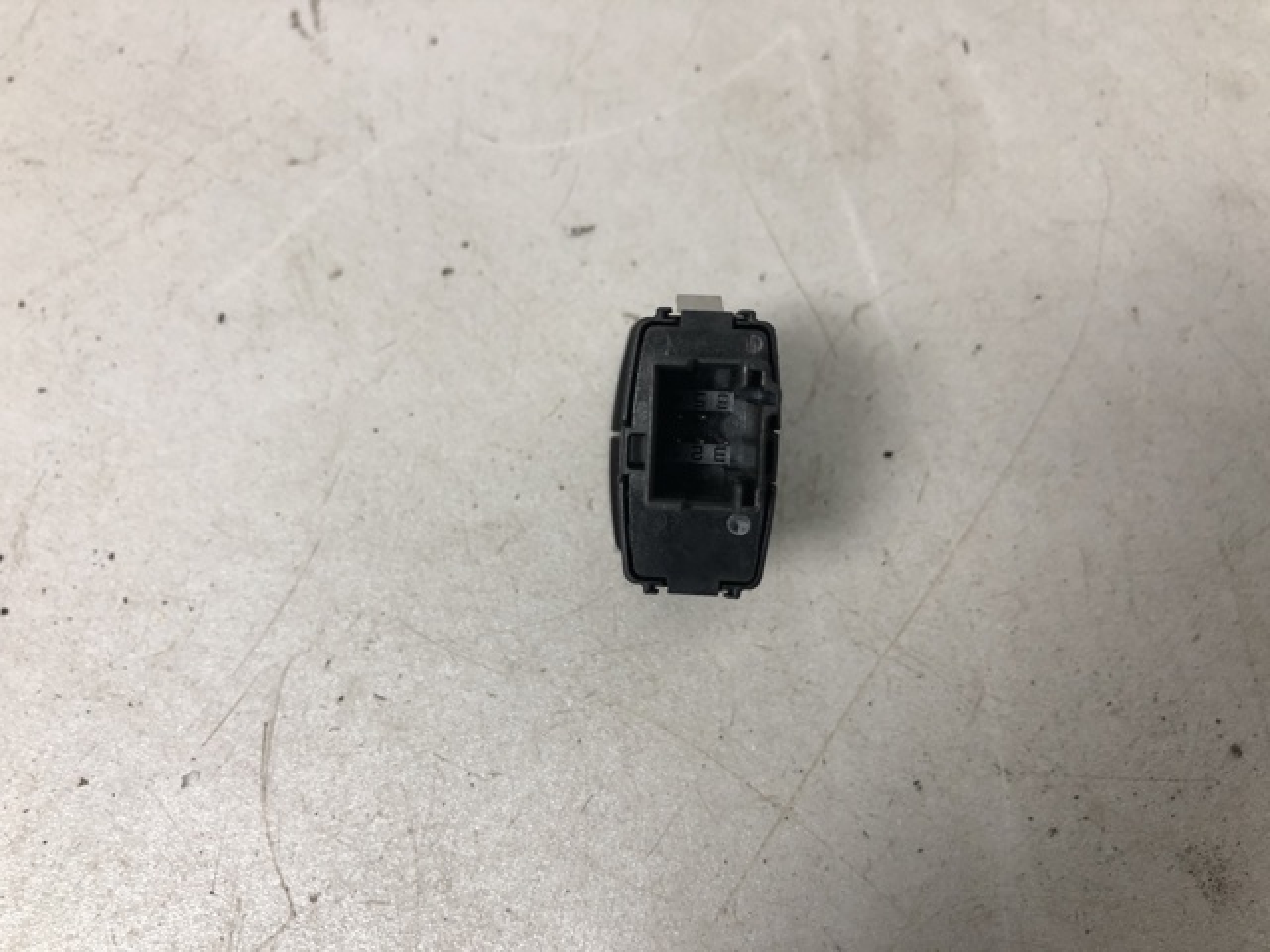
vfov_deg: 49.7
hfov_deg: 63.4
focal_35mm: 28
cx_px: 635
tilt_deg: -68.9
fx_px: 1027
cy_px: 476
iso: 32
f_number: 1.8
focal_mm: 4
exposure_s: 1/20
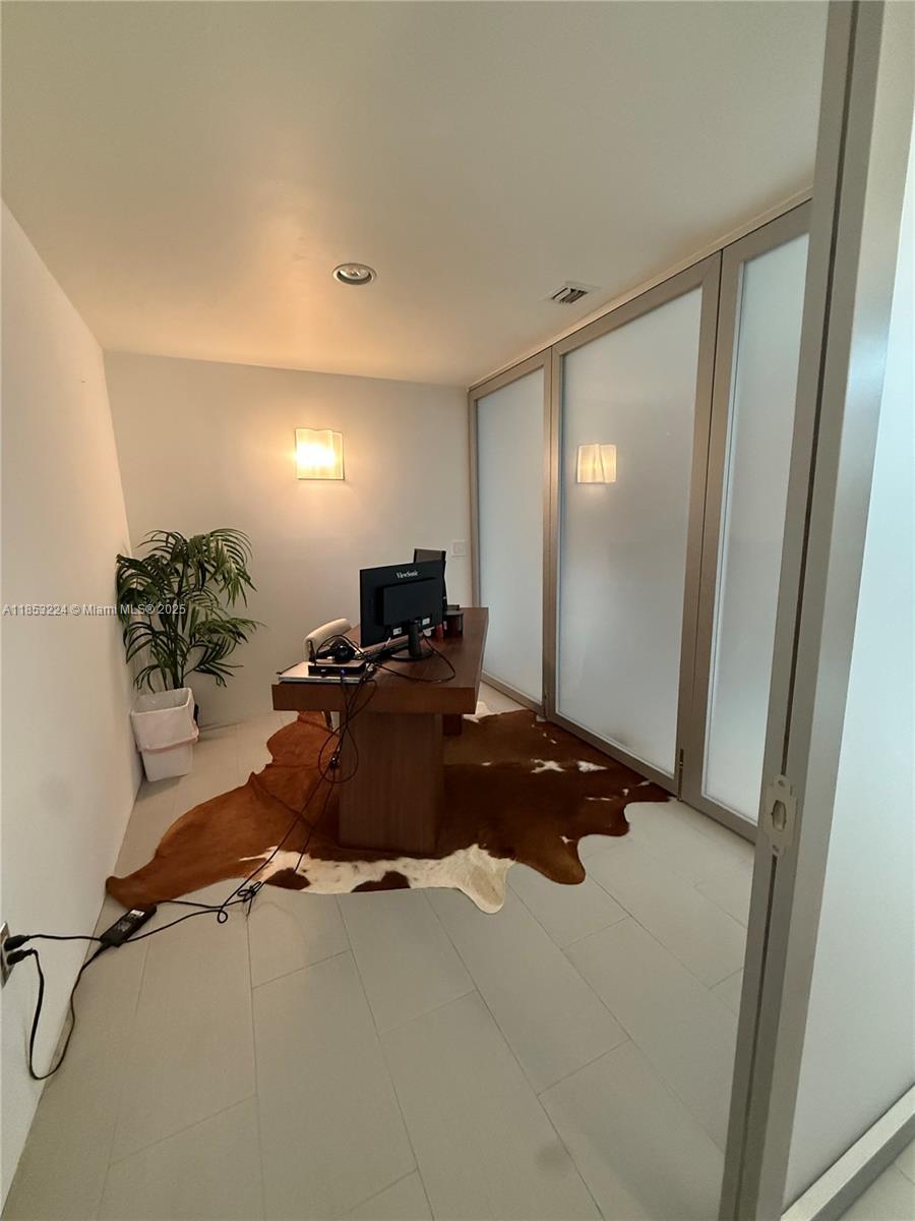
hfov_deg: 85.7
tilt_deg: -9.4
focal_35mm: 14
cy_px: 610
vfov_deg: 102.1
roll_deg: +1.3
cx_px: 458
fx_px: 493
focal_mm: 2.22
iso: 800
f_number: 2.2
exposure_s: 1/60
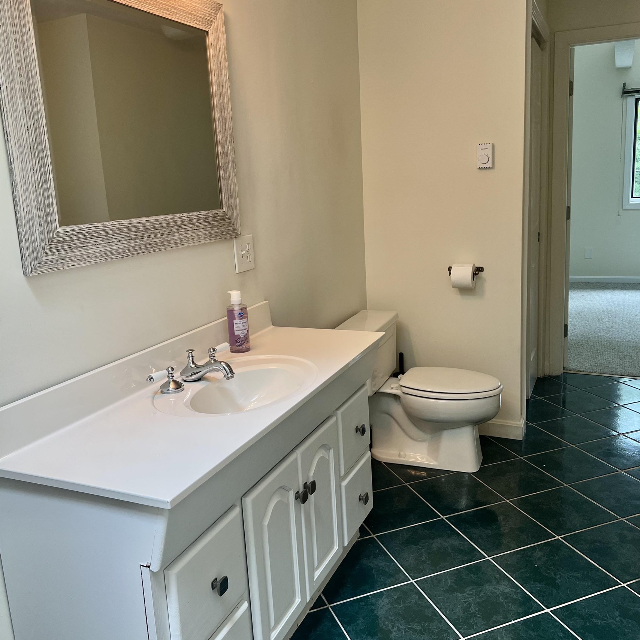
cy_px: 306
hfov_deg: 52.5
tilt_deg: -9.5
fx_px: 648
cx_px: 323
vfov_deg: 52.5
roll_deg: +3.4
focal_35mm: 31
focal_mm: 5.7
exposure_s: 1/120
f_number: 1.5
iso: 100
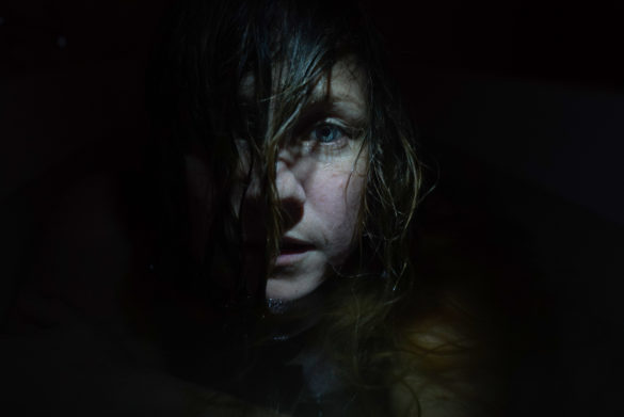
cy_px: 208
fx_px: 503
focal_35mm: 29
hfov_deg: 63.6
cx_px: 312
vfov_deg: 45.0
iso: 640
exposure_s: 1/80
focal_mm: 29
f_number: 3.5
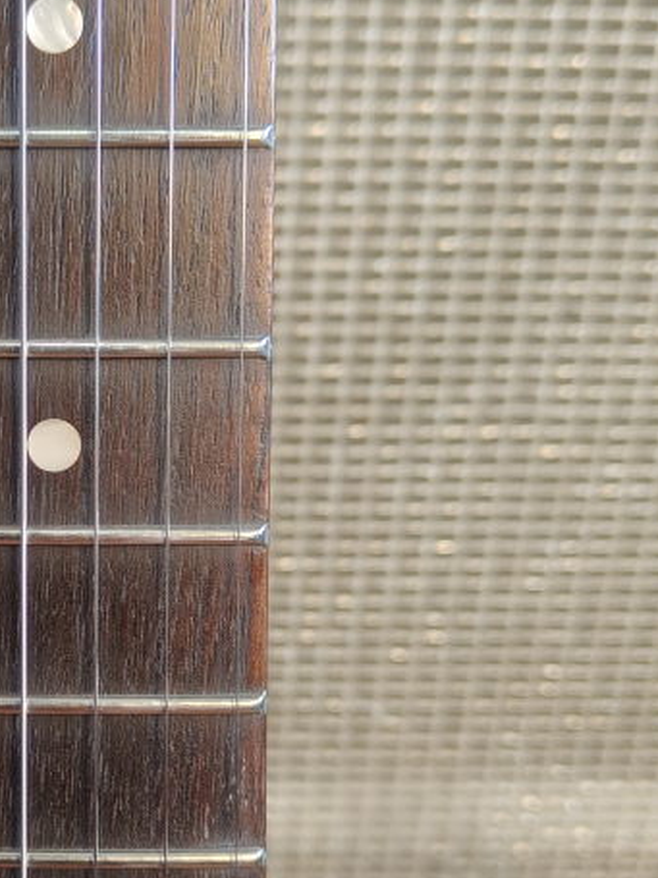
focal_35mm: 57
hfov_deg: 24.8
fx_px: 1445
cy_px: 533
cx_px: 44
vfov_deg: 33.7
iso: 400
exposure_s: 1/40
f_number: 1.8
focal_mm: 5.59
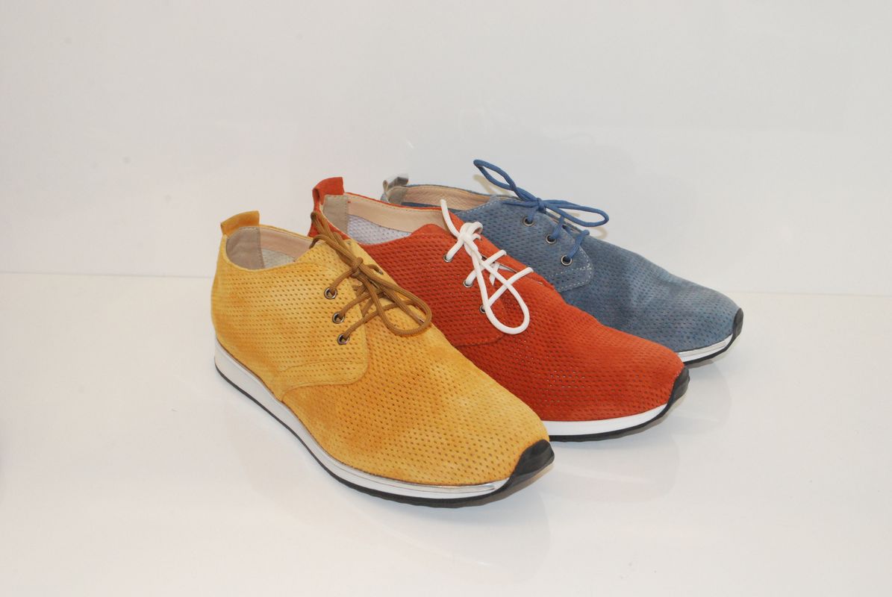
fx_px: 1042
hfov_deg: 46.3
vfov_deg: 32.0
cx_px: 446
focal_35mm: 42
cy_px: 298
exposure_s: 1/200
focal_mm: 28
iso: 1600
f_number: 14
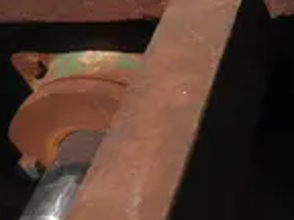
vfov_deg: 18.9
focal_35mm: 78
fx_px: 662
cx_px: 388
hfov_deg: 22.3
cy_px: 139
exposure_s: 1/125
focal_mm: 5
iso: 64
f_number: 8.5
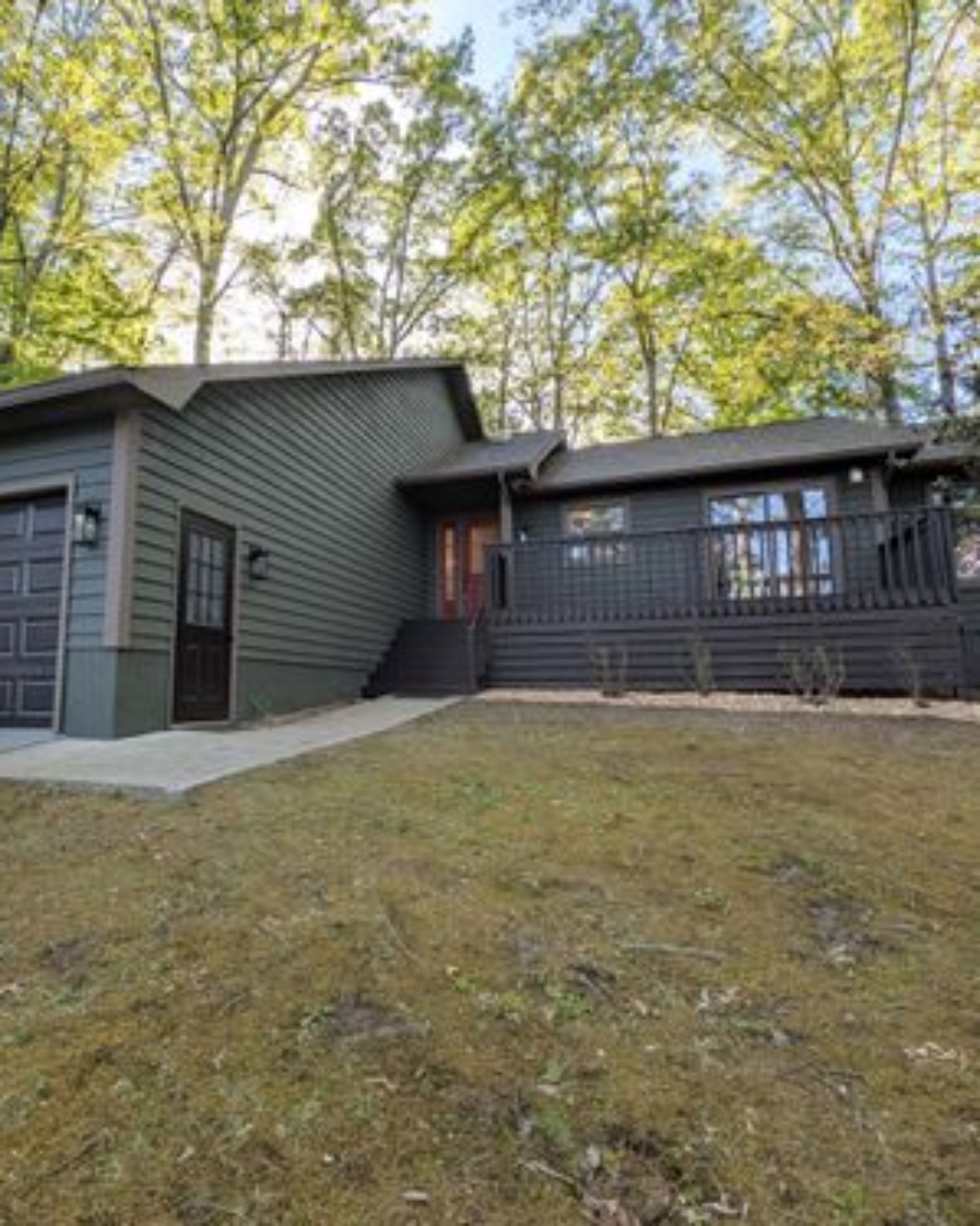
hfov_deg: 76.4
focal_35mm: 17
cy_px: 613
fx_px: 617
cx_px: 413
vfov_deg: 89.7
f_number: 2.2
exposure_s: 1/413
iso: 43
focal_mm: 1.95
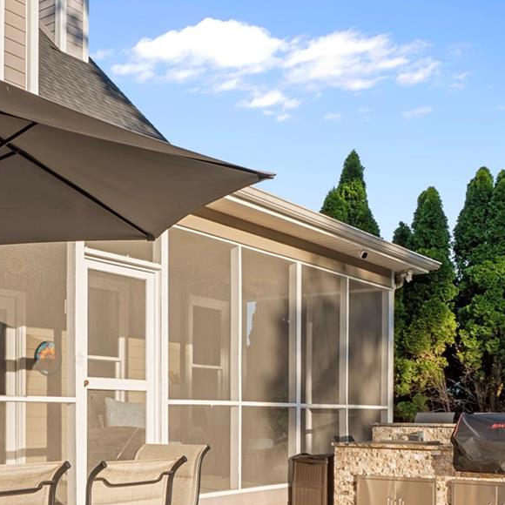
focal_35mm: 48
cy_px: 462
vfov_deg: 33.4
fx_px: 792
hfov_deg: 35.2
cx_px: 201
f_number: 10
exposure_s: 1/125
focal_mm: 16
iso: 125
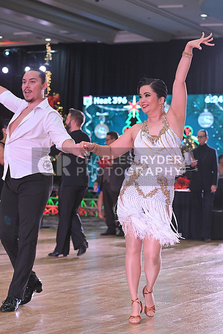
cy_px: 167
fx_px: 929
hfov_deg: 13.7
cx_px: 112
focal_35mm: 100
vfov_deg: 20.4
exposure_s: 1/320
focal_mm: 100
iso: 2500
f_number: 5
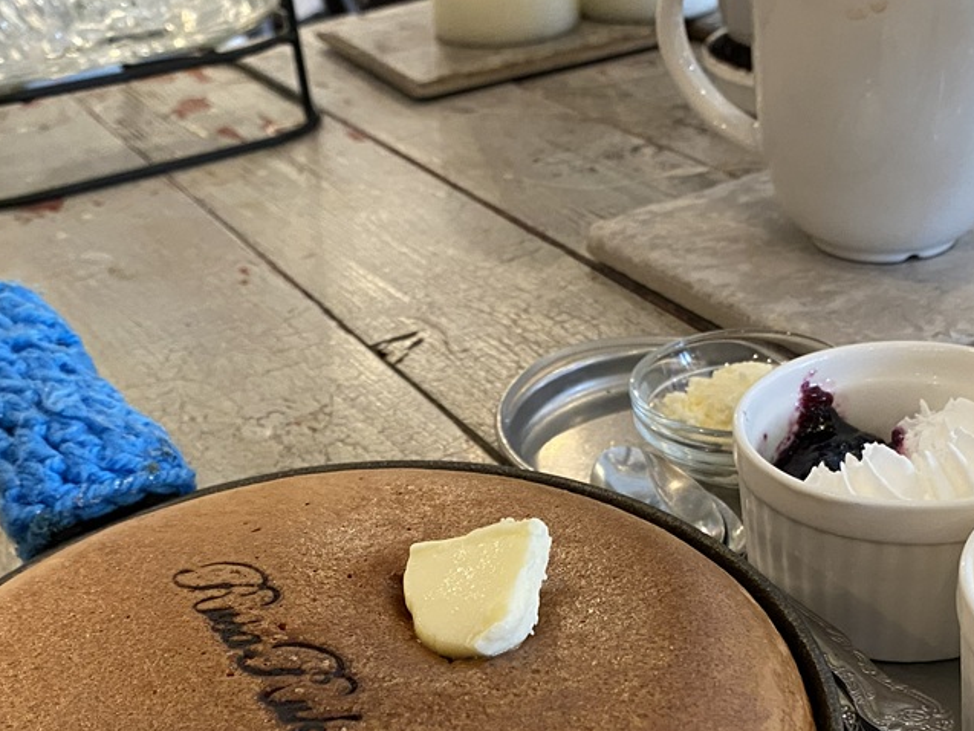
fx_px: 1379
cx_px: 557
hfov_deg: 38.8
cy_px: 577
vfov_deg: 29.1
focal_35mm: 49
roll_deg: +3.9
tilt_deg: -33.7
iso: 200
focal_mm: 4.25
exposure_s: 1/50
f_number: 1.8
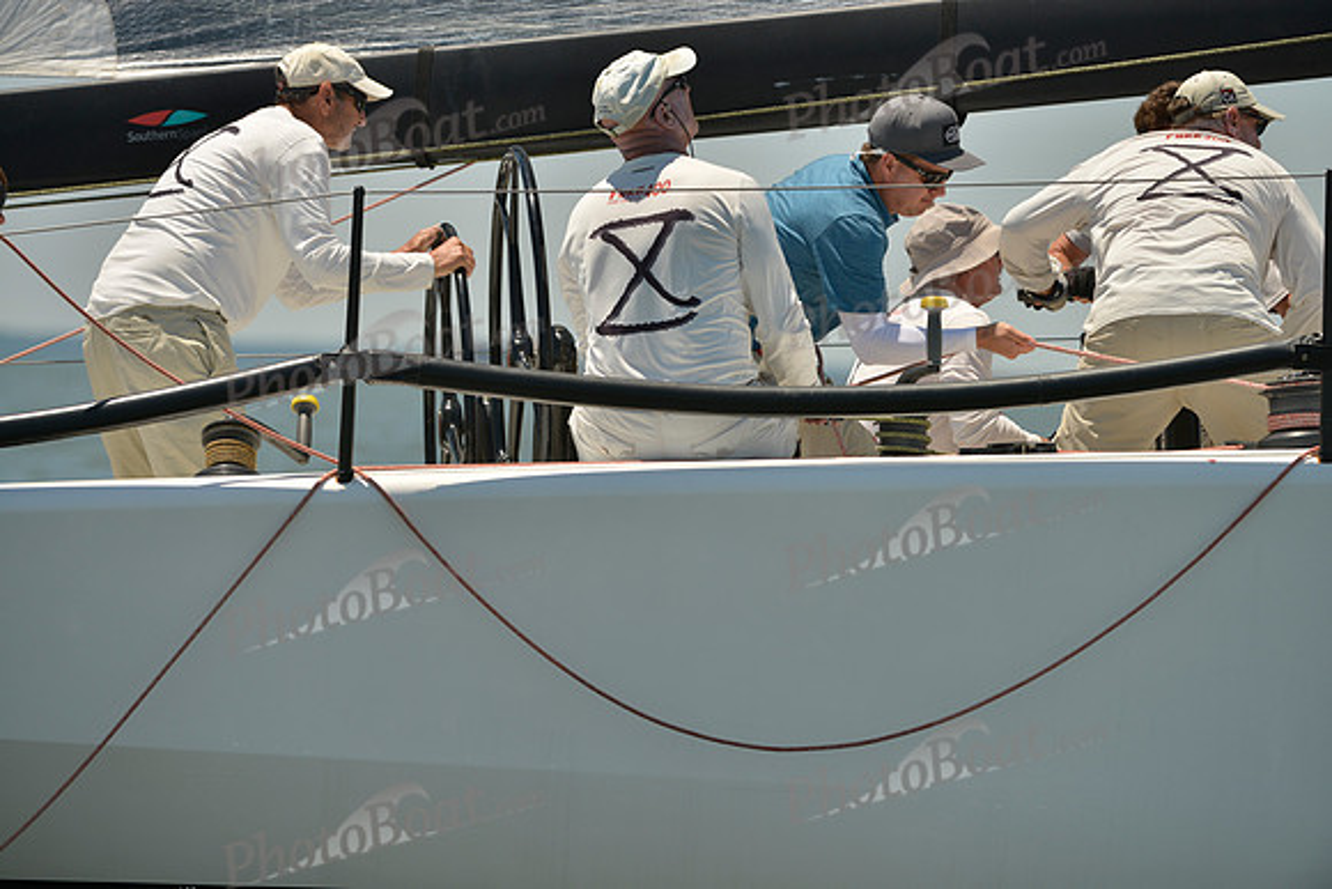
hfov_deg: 6.9
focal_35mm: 300
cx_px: 666
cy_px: 444
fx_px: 11102
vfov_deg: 4.6
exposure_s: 1/1250
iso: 200
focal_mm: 300
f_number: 6.3
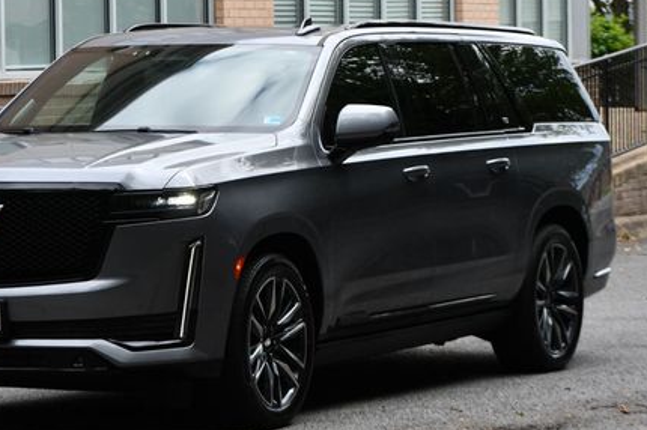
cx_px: 220
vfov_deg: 7.9
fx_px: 3125
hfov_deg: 11.8
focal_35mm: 174
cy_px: 155
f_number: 7.1
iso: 200
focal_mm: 78
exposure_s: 1/250
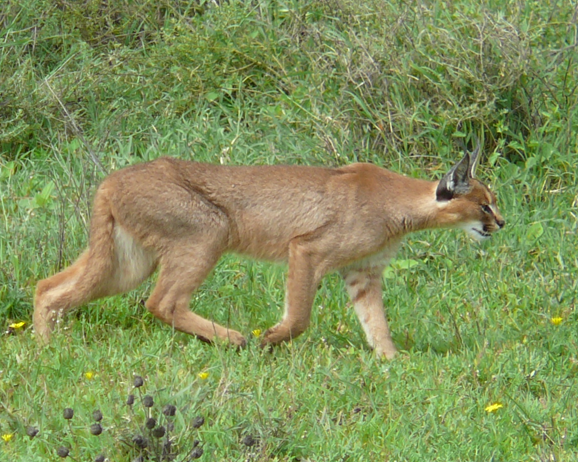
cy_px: 233
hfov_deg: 5.1
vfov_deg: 4.1
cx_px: 283
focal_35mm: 376
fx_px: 6431
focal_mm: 52
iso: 80
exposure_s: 1/400
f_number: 4.2
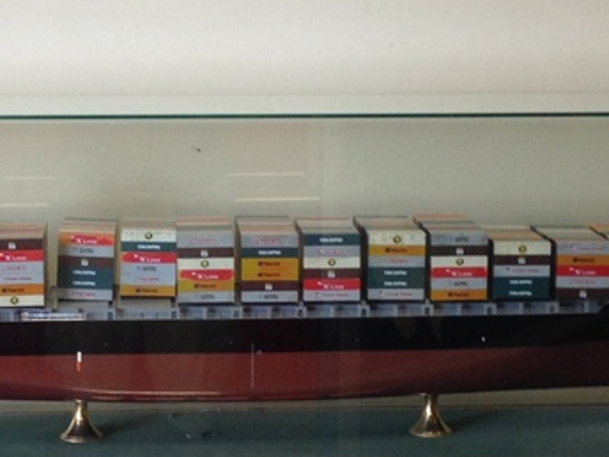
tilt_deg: -13.5
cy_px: 252
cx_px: 250
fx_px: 2146
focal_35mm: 122
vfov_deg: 12.1
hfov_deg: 16.1
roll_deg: +0.6
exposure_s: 1/20
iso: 64
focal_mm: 4.28
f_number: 2.4
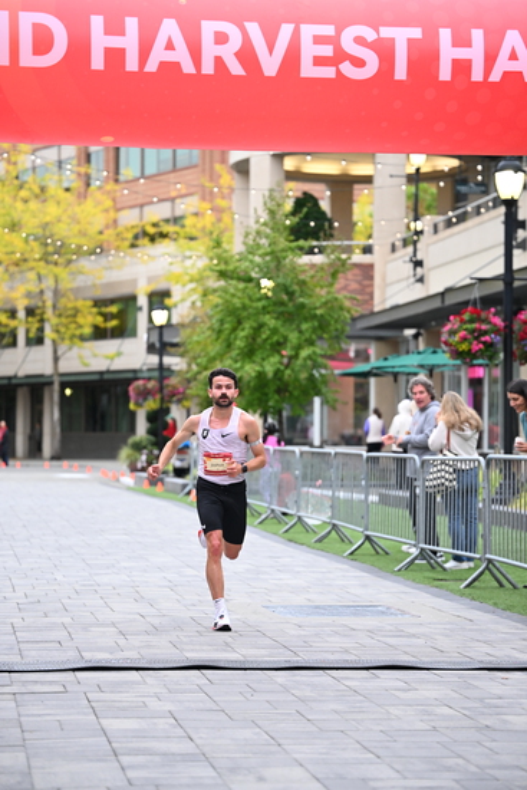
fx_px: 1997
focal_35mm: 91
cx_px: 264
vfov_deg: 22.4
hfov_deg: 15.0
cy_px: 395
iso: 1600
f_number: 2.8
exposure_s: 1/800
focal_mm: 91
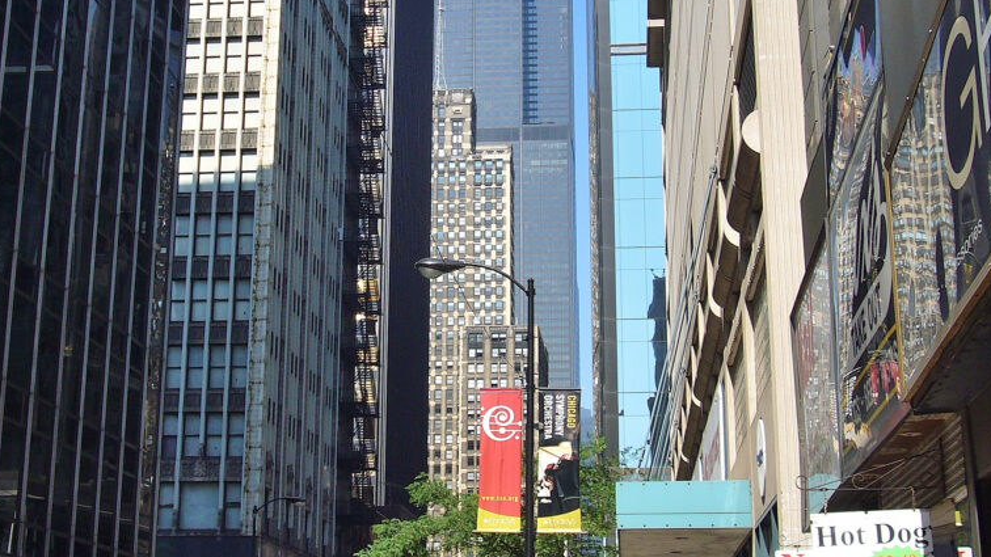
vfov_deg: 19.4
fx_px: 1629
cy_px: 201
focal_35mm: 62
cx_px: 494
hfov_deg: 33.8
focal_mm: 6.9
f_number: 7.1
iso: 80
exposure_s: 1/200
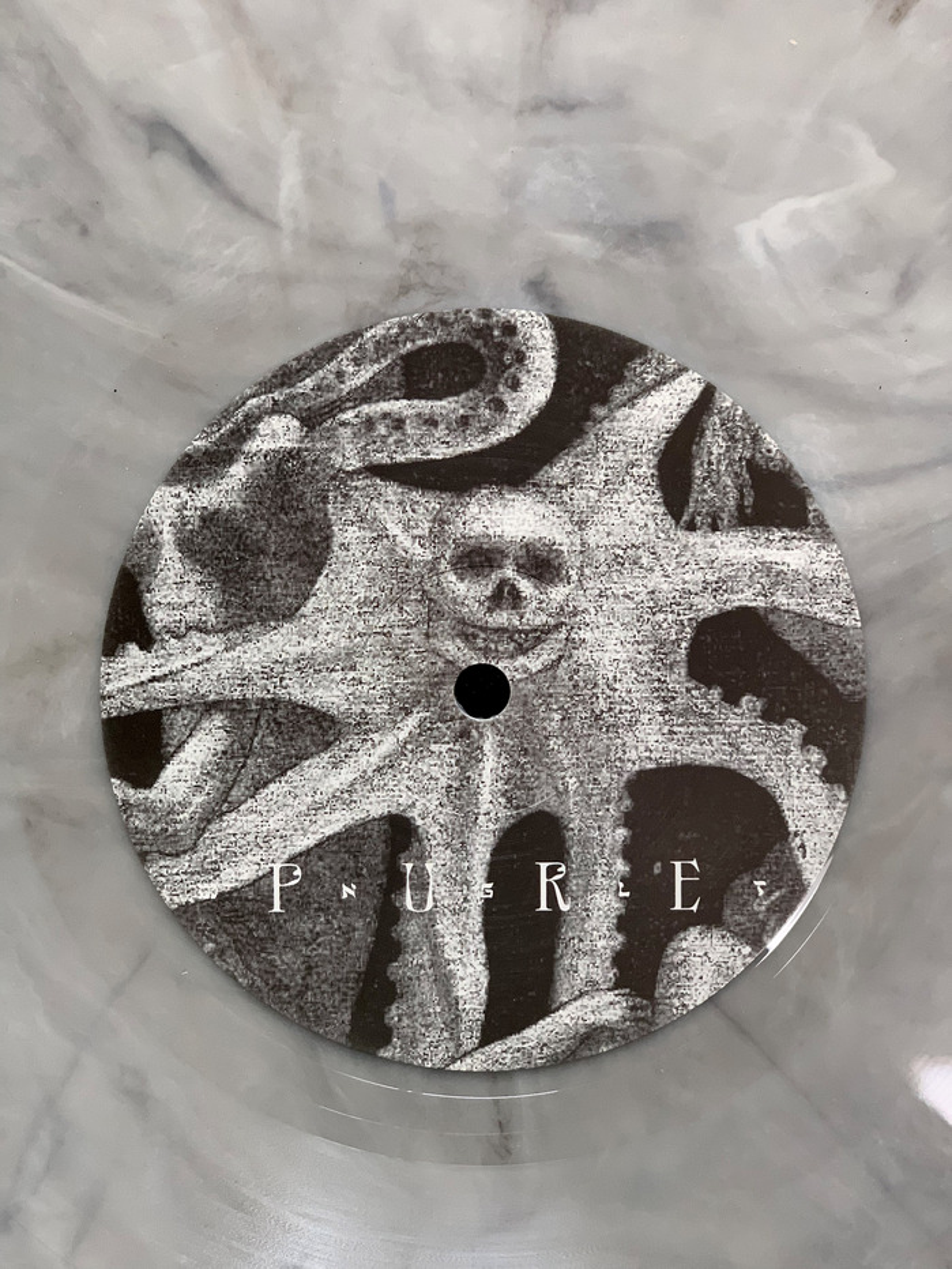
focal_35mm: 52
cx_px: 476
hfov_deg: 28.0
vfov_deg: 36.8
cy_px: 634
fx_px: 1907
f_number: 2.4
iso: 125
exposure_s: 1/71
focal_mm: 6
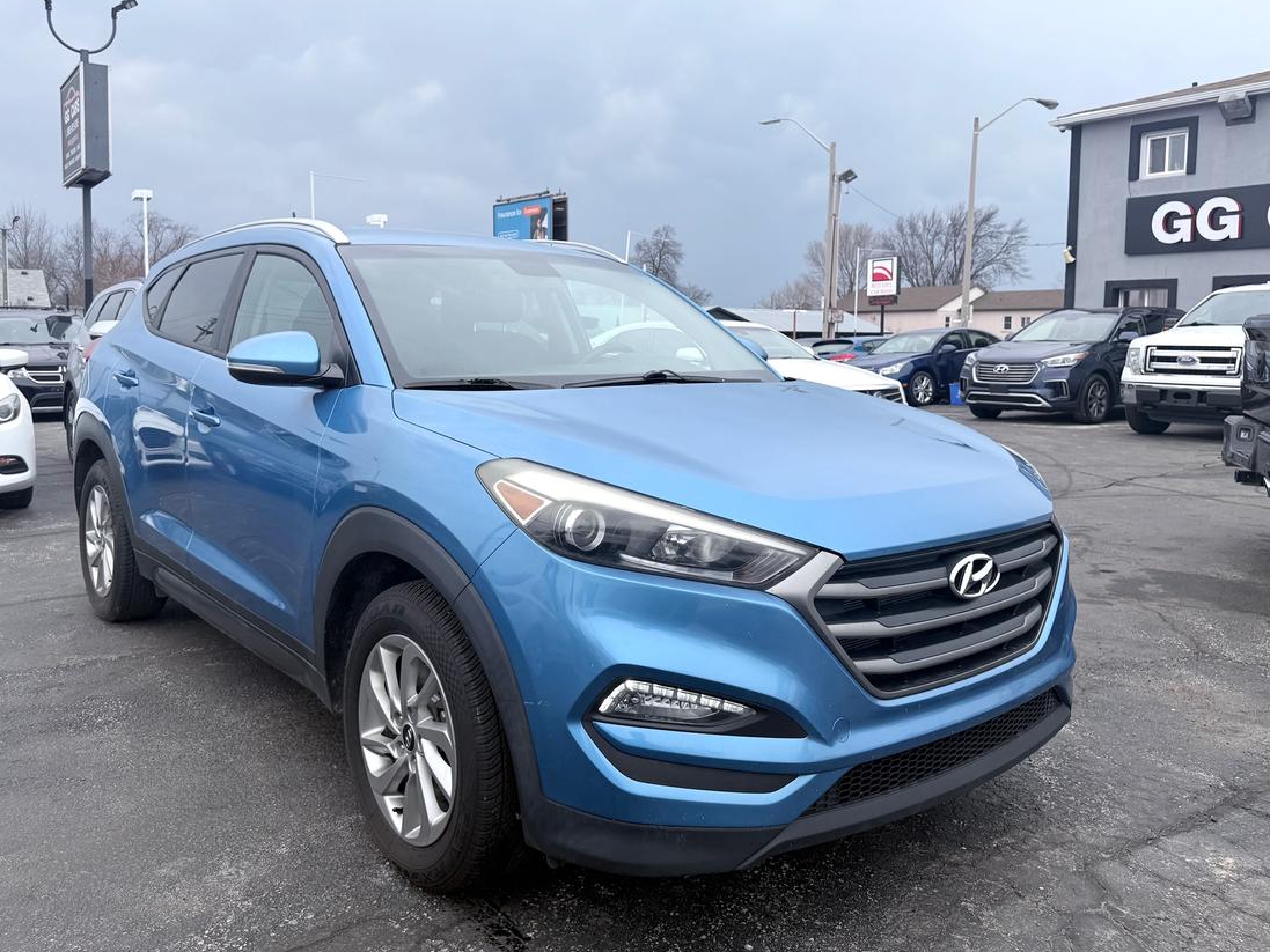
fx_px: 1027
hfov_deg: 63.4
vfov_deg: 49.6
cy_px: 416
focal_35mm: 28
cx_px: 631
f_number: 1.78
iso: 80
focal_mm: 6.76
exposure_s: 1/2703
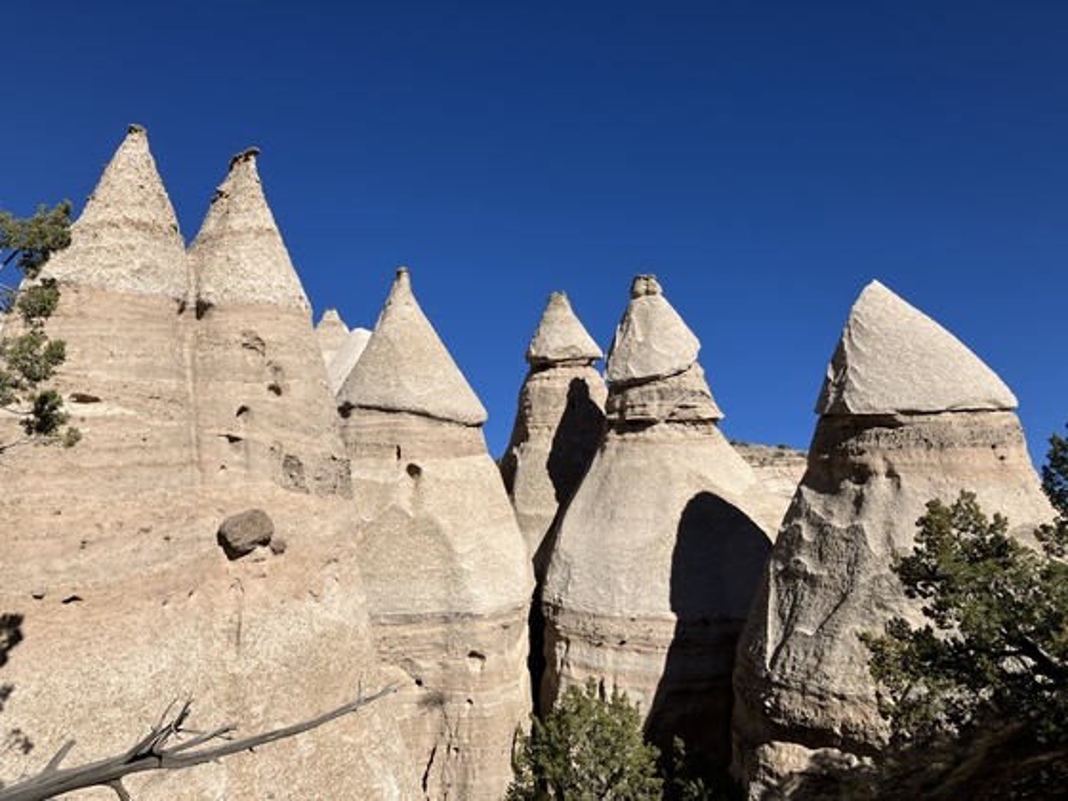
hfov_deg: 63.4
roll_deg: +1.0
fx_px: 864
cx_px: 534
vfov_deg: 49.7
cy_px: 400
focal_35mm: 28
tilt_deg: +15.1
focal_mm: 3.99
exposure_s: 1/3247
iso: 32
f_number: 1.8
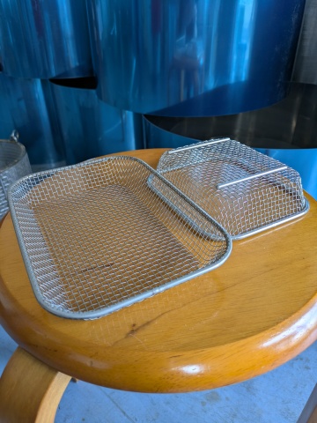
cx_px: 158
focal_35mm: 25
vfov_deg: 69.4
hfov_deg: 54.9
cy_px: 212
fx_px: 305
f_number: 1.89
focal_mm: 5.43
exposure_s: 1/100
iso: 130
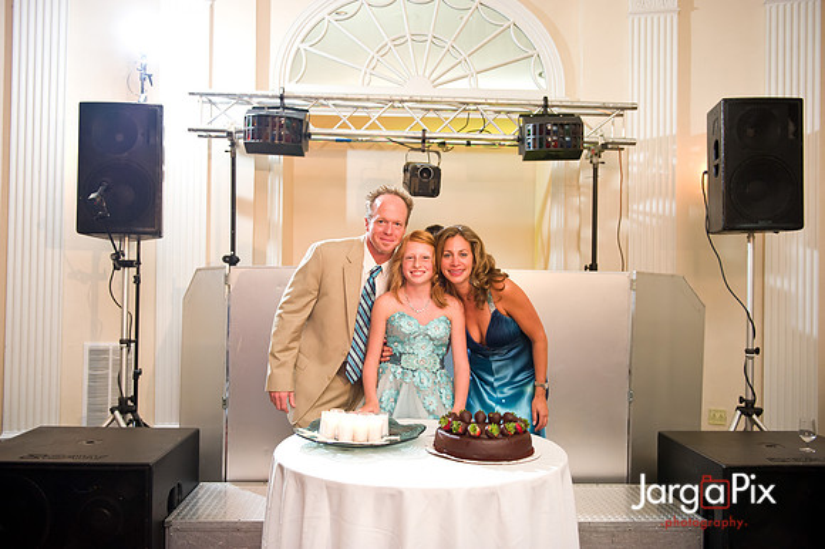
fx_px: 710
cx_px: 412
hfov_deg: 60.3
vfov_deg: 42.3
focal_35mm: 31
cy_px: 274
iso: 1600
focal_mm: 31
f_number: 3.2
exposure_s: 1/125
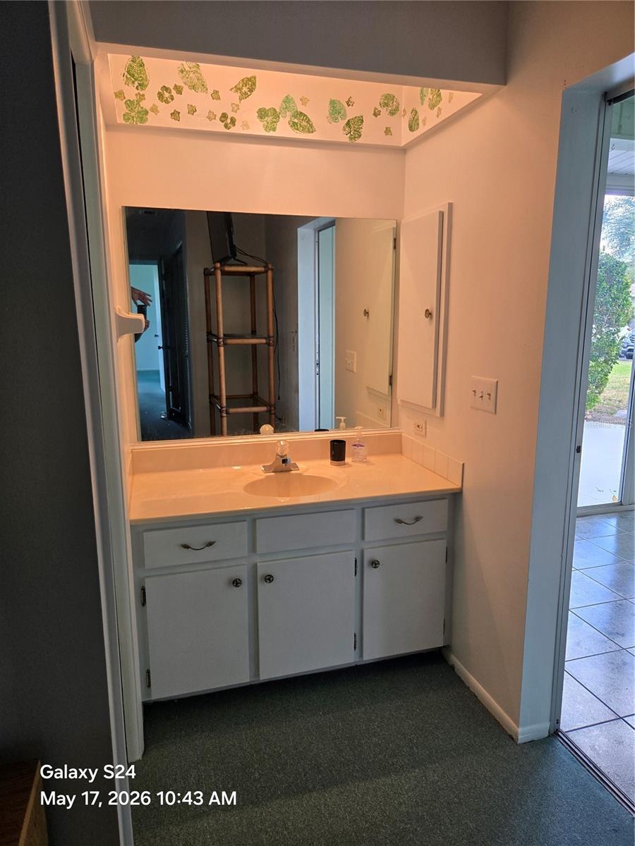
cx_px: 318
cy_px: 423
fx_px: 563
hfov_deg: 58.9
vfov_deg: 73.9
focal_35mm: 23
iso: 100
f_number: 1.8
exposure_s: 1/120
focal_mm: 5.4
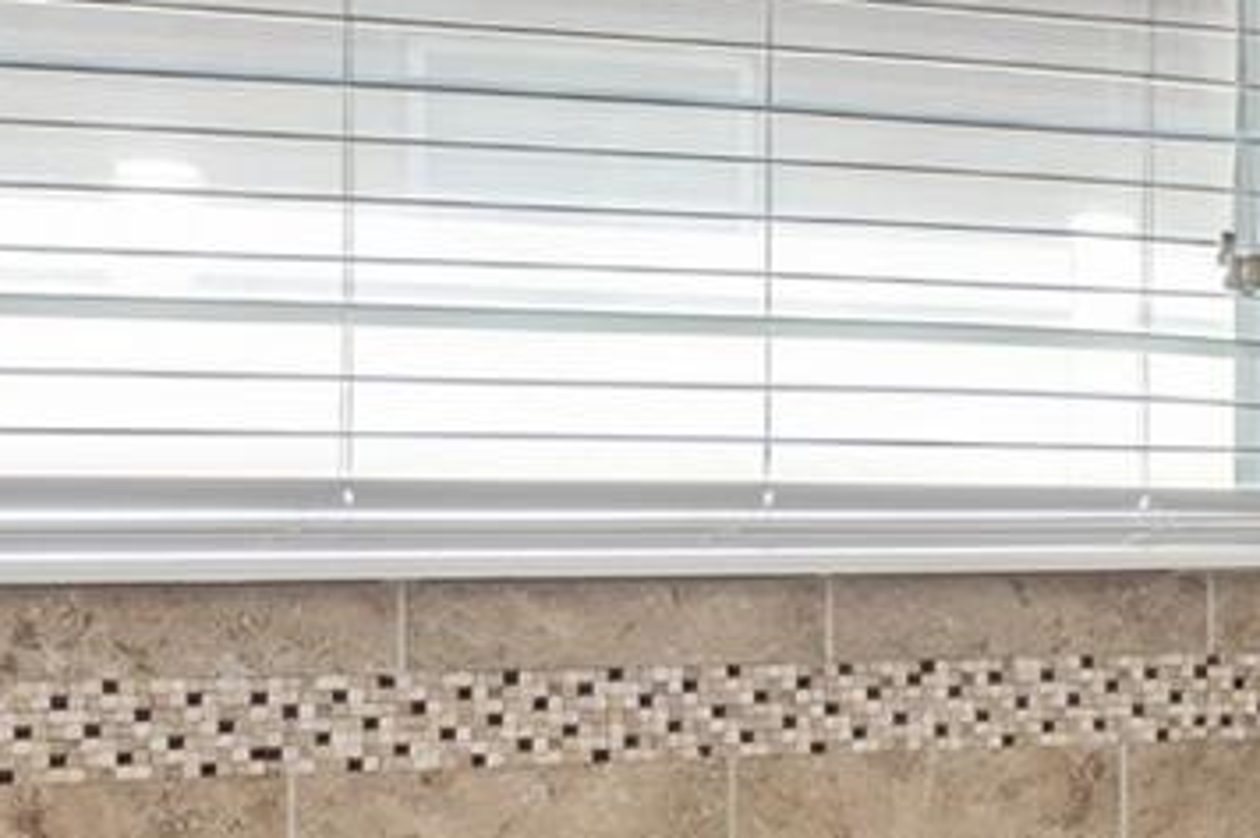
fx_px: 2519
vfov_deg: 18.9
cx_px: 2000
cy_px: 484
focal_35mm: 72
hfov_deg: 22.1
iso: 800
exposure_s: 1/125
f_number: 9
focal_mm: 16
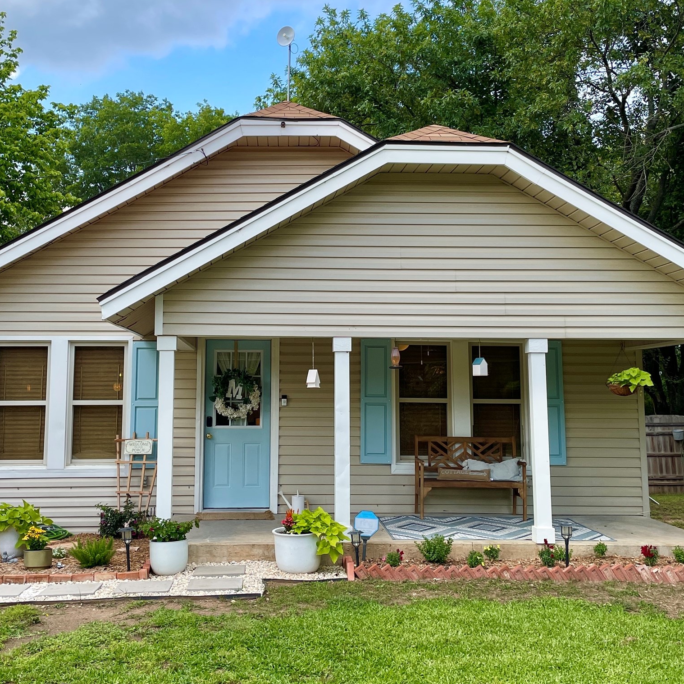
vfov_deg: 52.5
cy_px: 339
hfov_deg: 52.4
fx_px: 693
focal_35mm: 31
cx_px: 309
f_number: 1.6
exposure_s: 1/875
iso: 32
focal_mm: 4.2
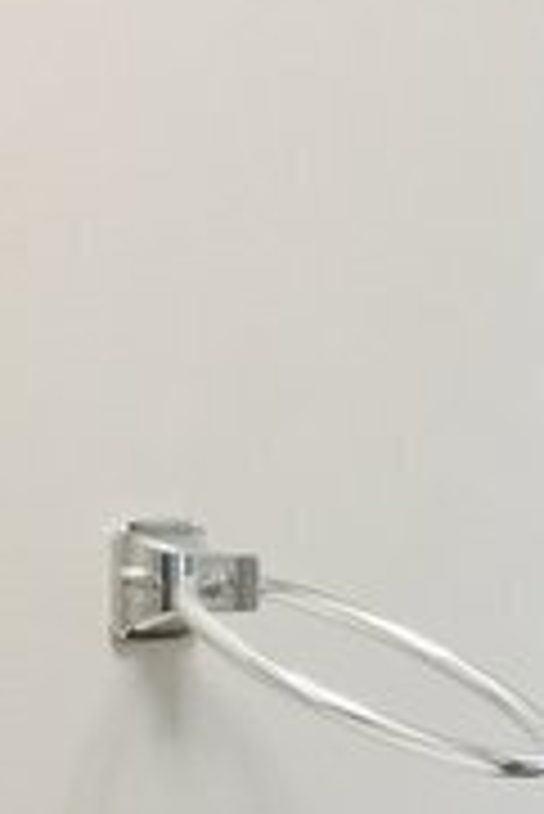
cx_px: -1448
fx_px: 4095
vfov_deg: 11.3
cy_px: 340
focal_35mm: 181
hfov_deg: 6.5
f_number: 8
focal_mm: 16
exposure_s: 1/8
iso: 400
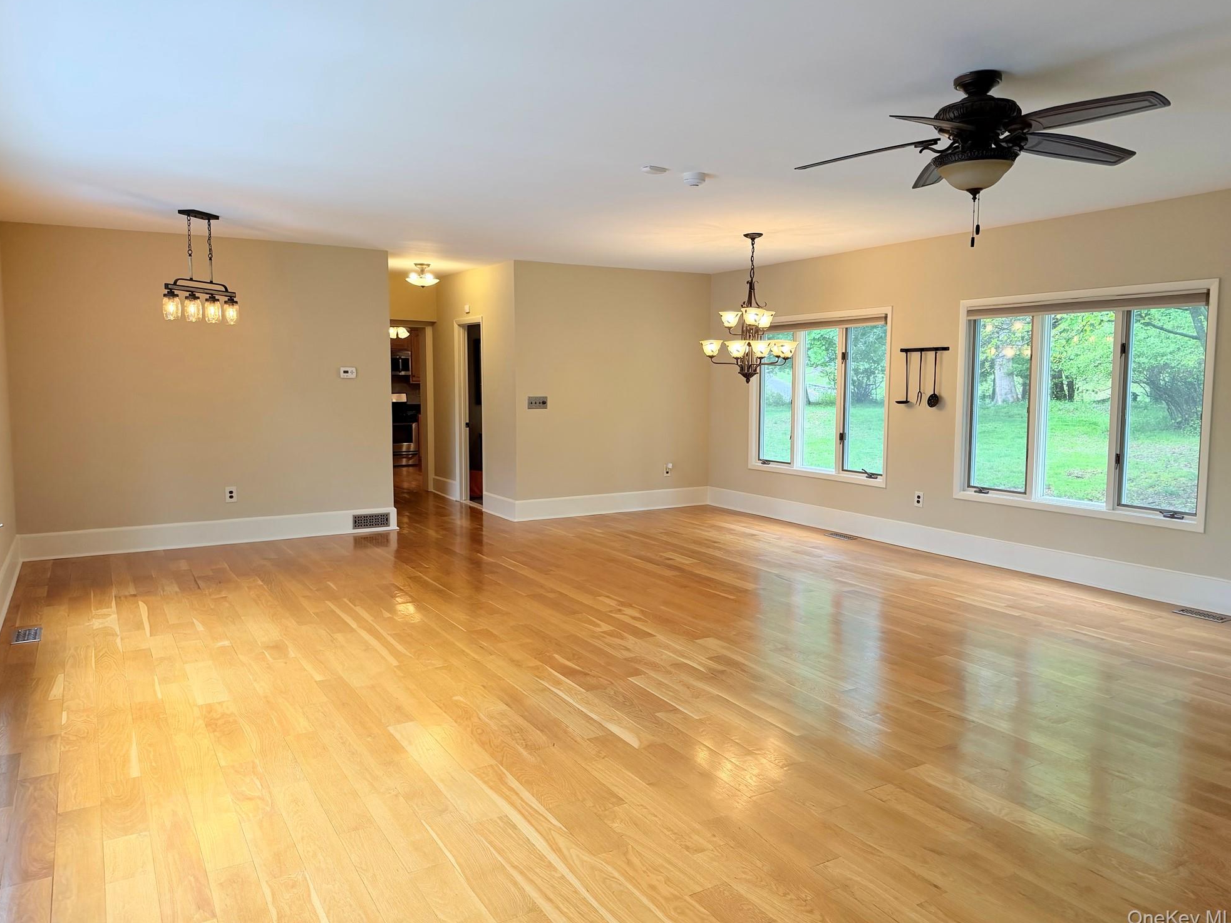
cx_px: 614
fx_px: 889
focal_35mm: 25
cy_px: 452
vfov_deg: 54.9
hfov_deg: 69.4
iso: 160
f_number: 1.78
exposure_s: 1/124
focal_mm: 6.76
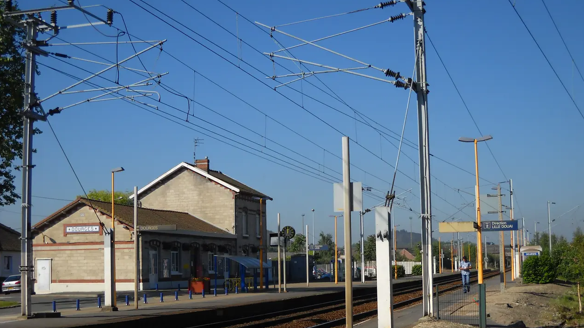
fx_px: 821
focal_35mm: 53
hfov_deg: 39.2
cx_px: 295
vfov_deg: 22.6
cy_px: 211
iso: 64
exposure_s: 1/337
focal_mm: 7.88
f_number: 5.8
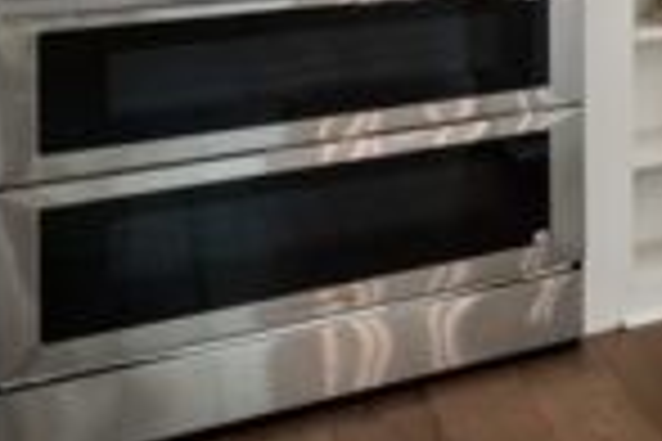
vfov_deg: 16.4
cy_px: -220
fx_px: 1397
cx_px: 1563
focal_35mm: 76
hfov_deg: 15.4
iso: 50
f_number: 11
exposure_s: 1/4
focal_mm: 14
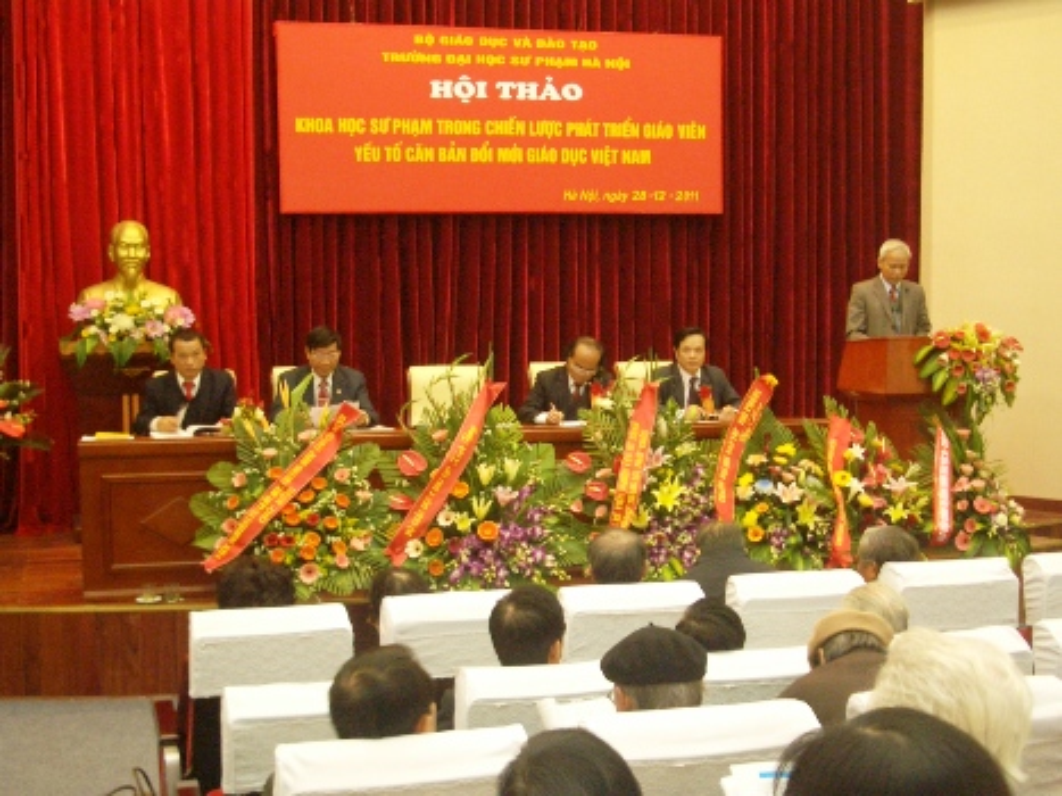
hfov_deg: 38.9
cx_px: 531
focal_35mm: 49
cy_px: 398
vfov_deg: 29.7
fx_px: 1503
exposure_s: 1/13
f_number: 3.1
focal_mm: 8.2
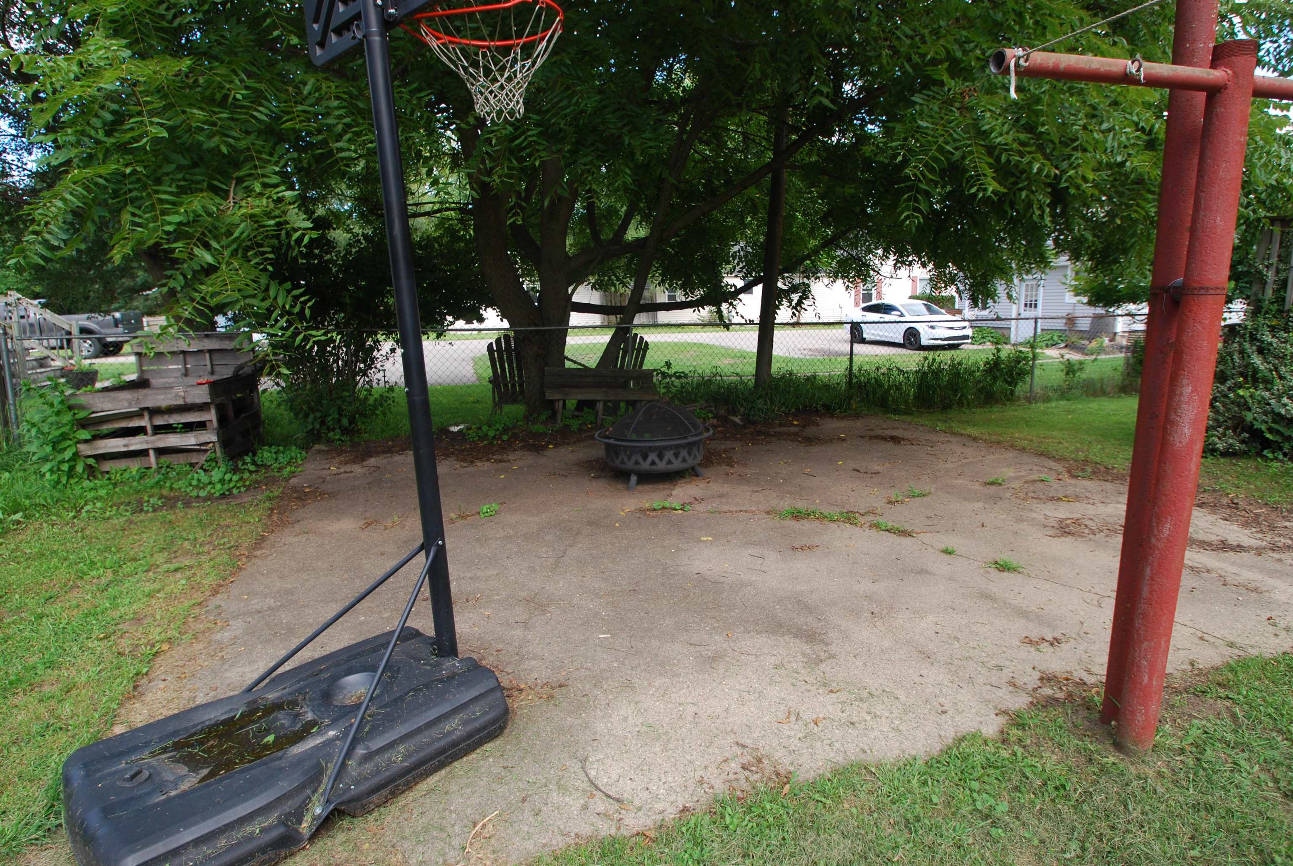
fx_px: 647
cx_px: 646
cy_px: 433
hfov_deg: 89.9
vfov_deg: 67.5
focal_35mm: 18
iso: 200
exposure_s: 1/125
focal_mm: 12
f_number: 5.6
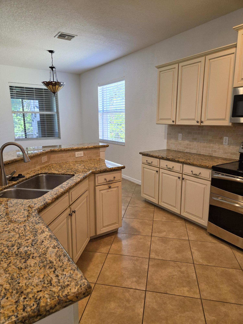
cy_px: 162
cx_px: 122
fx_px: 215
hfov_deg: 58.9
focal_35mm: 23
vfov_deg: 73.9
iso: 125
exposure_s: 1/120
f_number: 1.8
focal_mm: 5.4
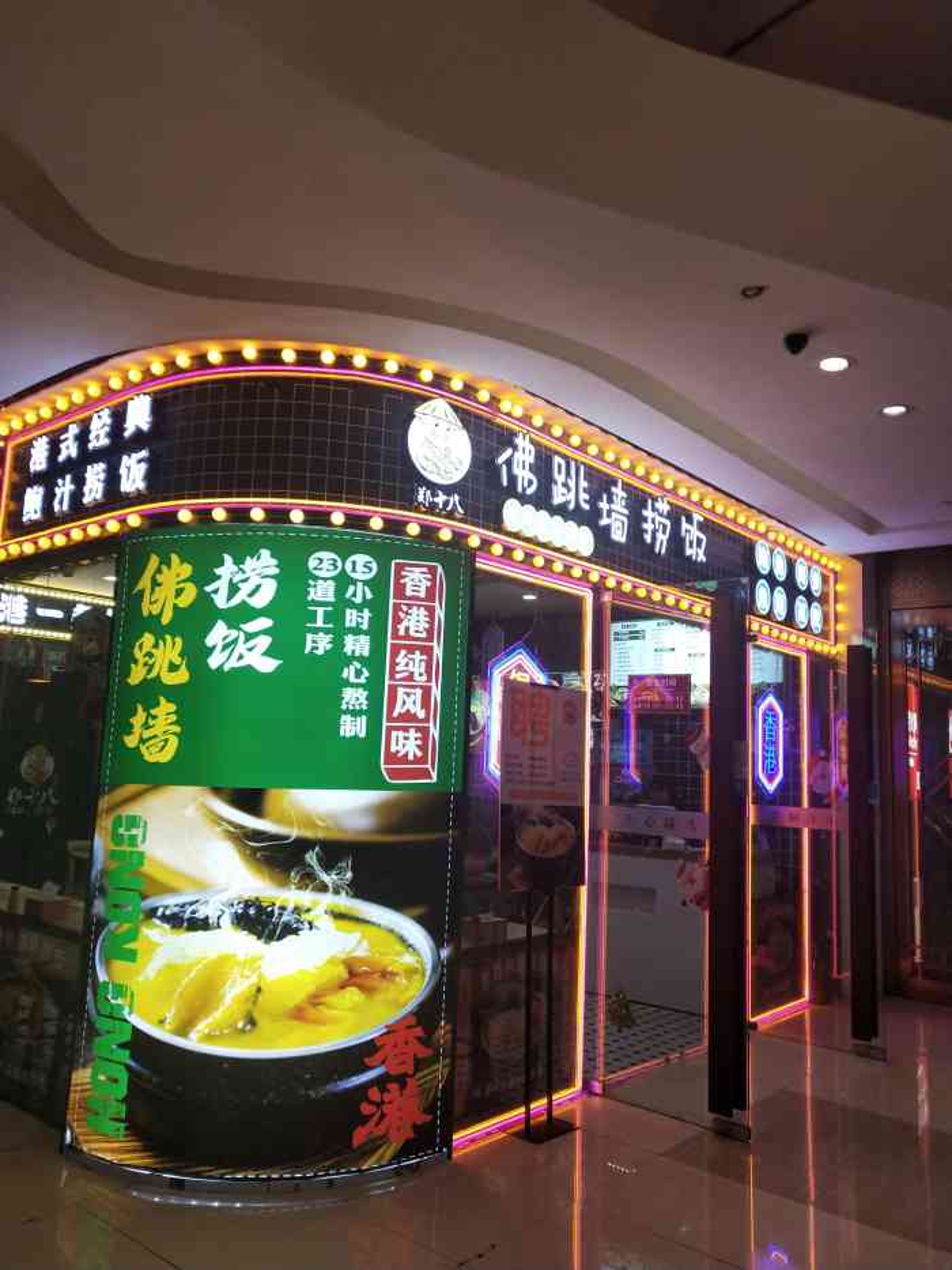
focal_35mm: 30
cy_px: 635
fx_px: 1100
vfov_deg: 60.0
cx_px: 476
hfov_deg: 46.8
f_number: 1.8
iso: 51
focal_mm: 3.95
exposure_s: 1/103
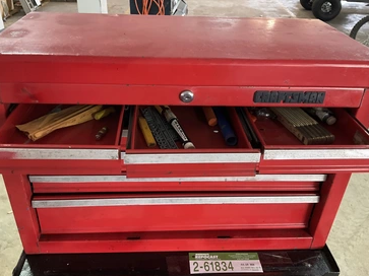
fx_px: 341
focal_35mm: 32
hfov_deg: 56.8
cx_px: 177
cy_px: 127
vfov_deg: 44.1
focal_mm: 3
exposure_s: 1/40
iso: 250
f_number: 1.8
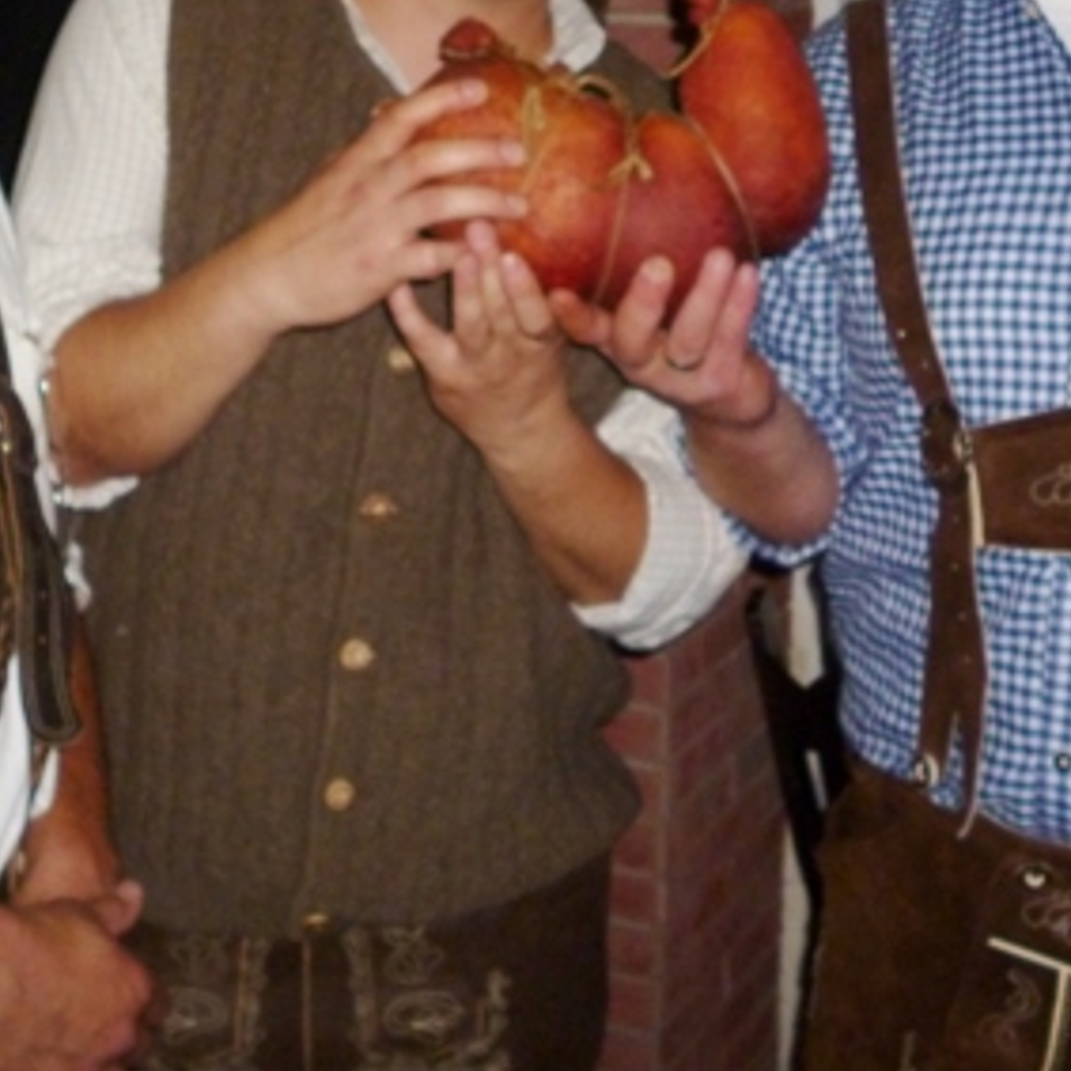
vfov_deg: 26.3
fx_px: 2240
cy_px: 178
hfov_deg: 26.9
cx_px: 484
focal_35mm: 64
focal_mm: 5.7
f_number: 3.3
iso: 320
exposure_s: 1/60
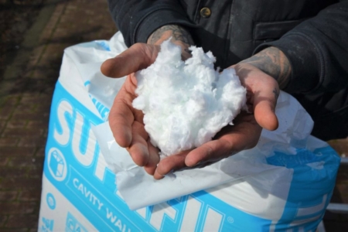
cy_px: 116
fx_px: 493
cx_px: 174
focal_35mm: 51
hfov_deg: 38.9
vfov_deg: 26.5
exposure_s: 1/640
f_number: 8
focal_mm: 34
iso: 100
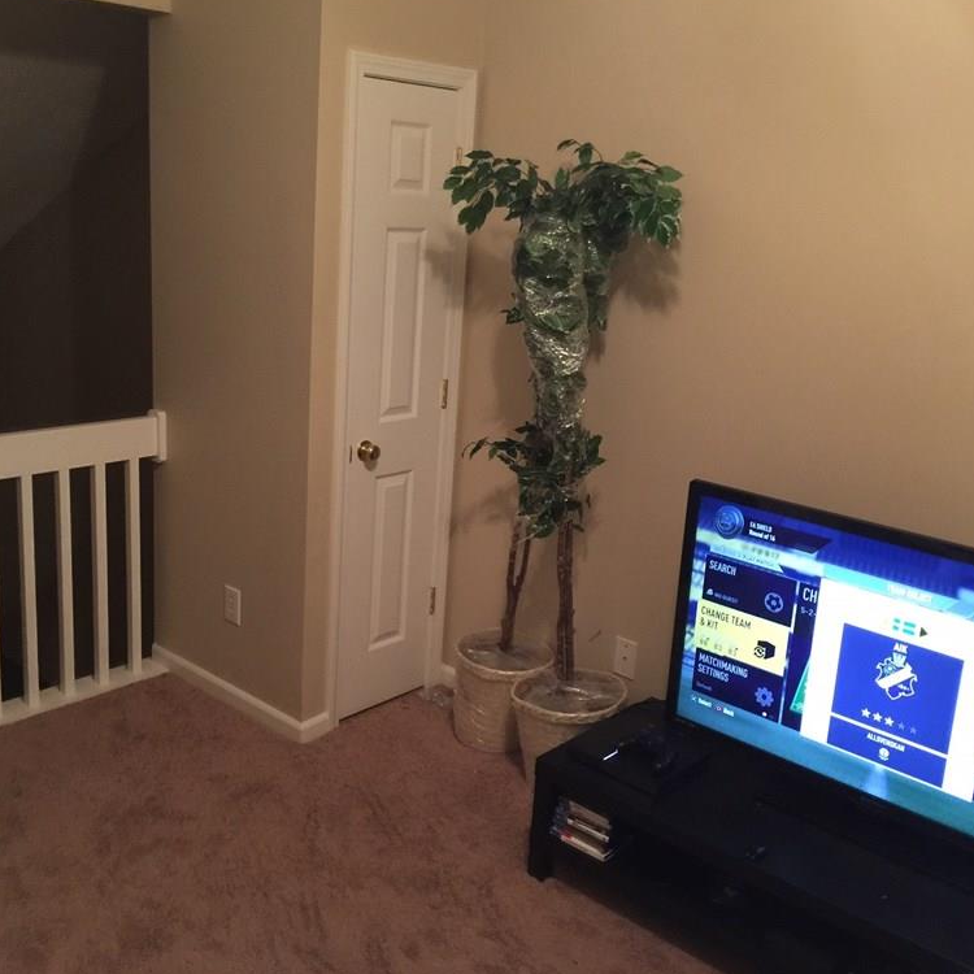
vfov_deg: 47.2
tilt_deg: -13.9
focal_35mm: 35
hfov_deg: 47.2
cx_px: 474
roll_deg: -4.3
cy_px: 482
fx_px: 1114
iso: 100
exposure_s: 1/4
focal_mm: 4.15
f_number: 2.2
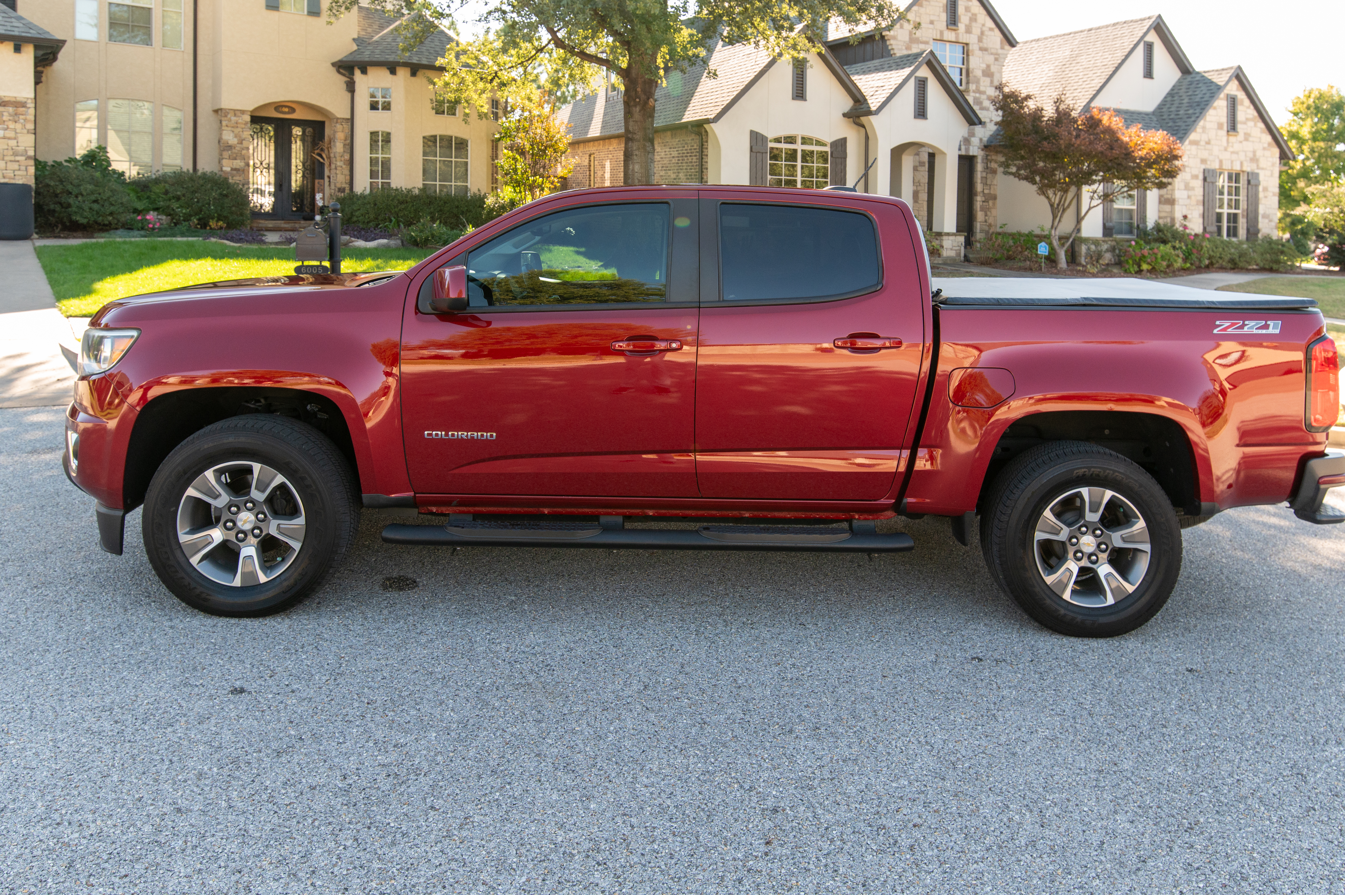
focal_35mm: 23
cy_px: 448
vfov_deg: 55.0
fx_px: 859
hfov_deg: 76.1
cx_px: 672
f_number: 6.3
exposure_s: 1/500
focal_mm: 23
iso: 1100
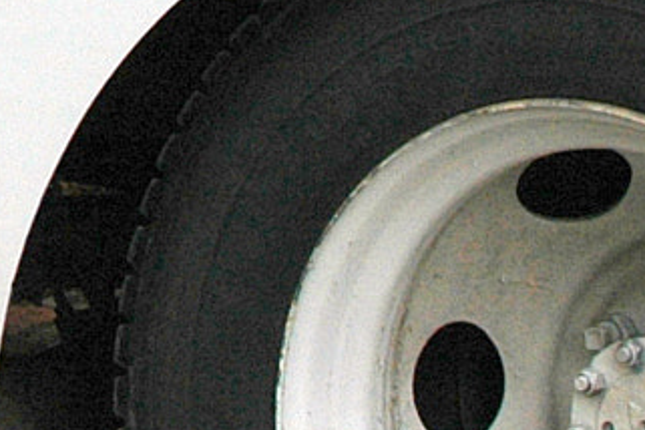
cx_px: -460
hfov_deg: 6.6
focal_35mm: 306
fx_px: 5482
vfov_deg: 4.4
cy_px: -635
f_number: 8
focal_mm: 32
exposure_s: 1/250
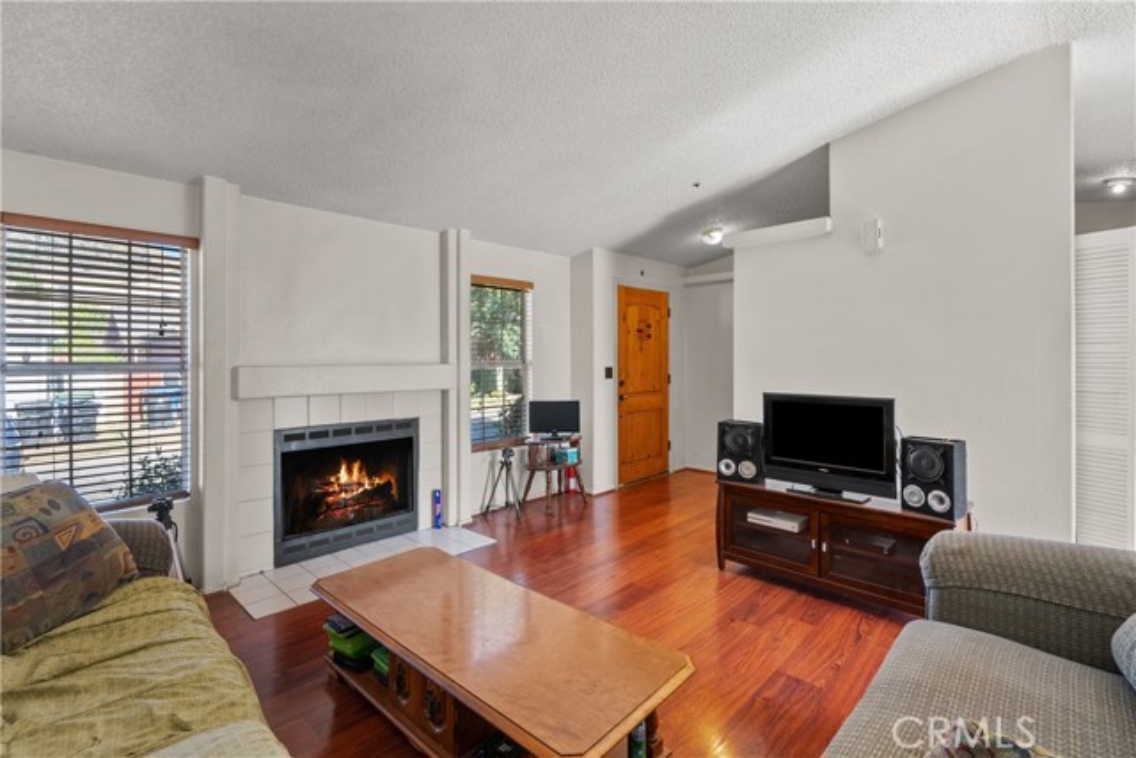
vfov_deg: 73.8
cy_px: 379
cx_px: 568
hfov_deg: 96.7
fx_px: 505
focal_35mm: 16
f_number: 10
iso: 250
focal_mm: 16
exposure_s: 1/5
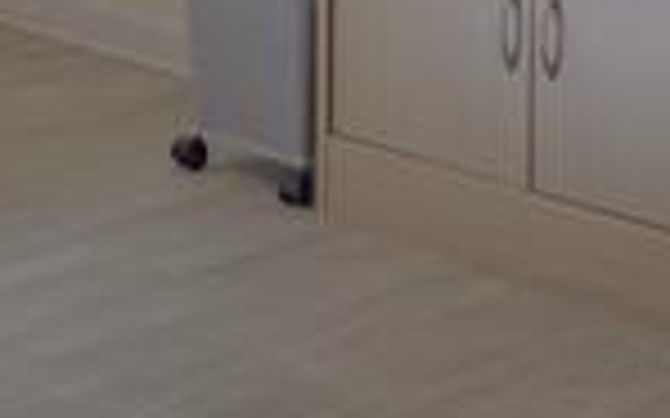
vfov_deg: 10.9
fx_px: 1990
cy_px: -422
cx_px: -477
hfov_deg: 16.5
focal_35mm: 109
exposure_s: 1/196
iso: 200
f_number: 1.78
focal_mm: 6.76
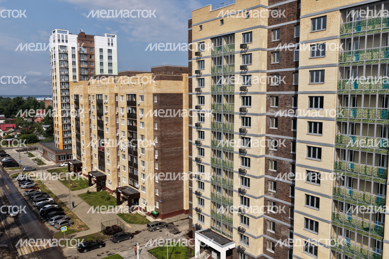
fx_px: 303
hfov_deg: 65.5
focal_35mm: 28
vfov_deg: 46.4
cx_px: 194
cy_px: 130
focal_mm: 14.45
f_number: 2.8
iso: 100
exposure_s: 1/240
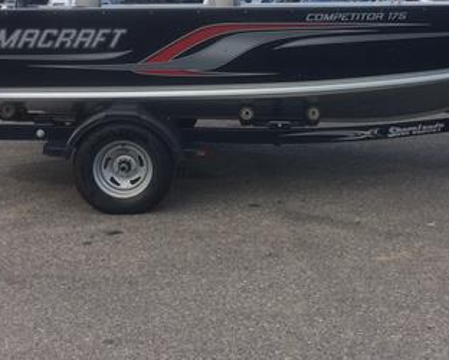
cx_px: 285
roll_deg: +0.5
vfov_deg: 25.9
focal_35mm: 58
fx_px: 771
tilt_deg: -9.3
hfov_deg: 32.3
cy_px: 85
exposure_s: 1/562
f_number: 2.2
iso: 32
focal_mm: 4.15
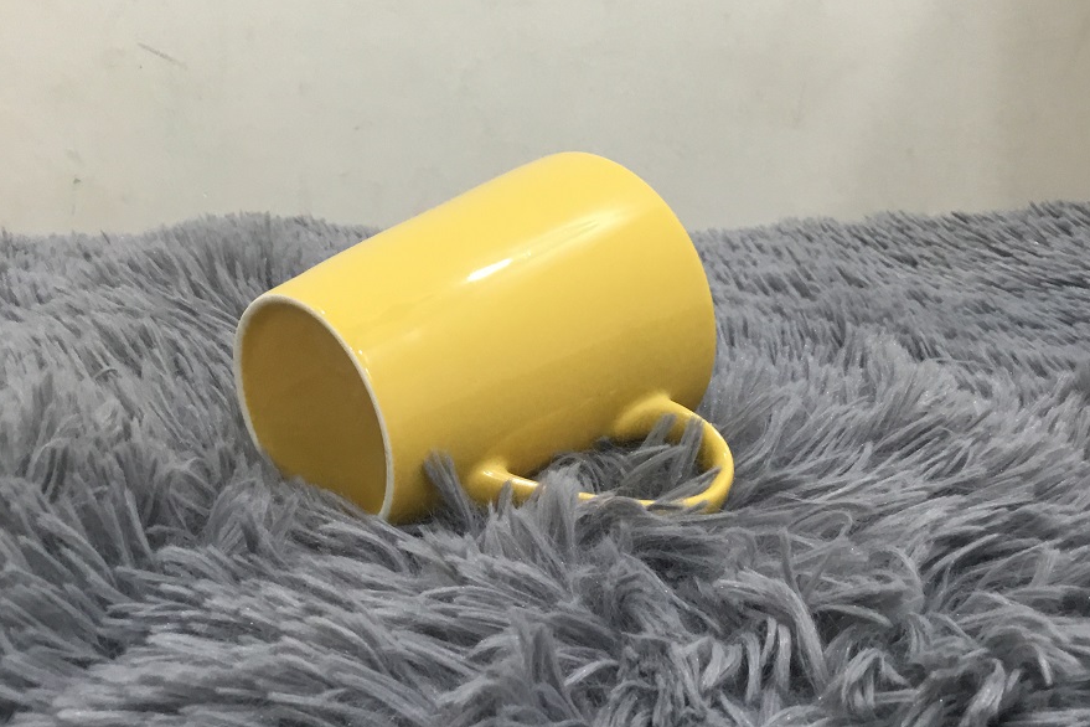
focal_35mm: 44
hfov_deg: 44.5
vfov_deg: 30.4
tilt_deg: -13.9
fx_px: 1332
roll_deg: +1.6
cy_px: 287
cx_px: 543
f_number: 2.4
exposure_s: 1/33
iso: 100
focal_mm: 3.3
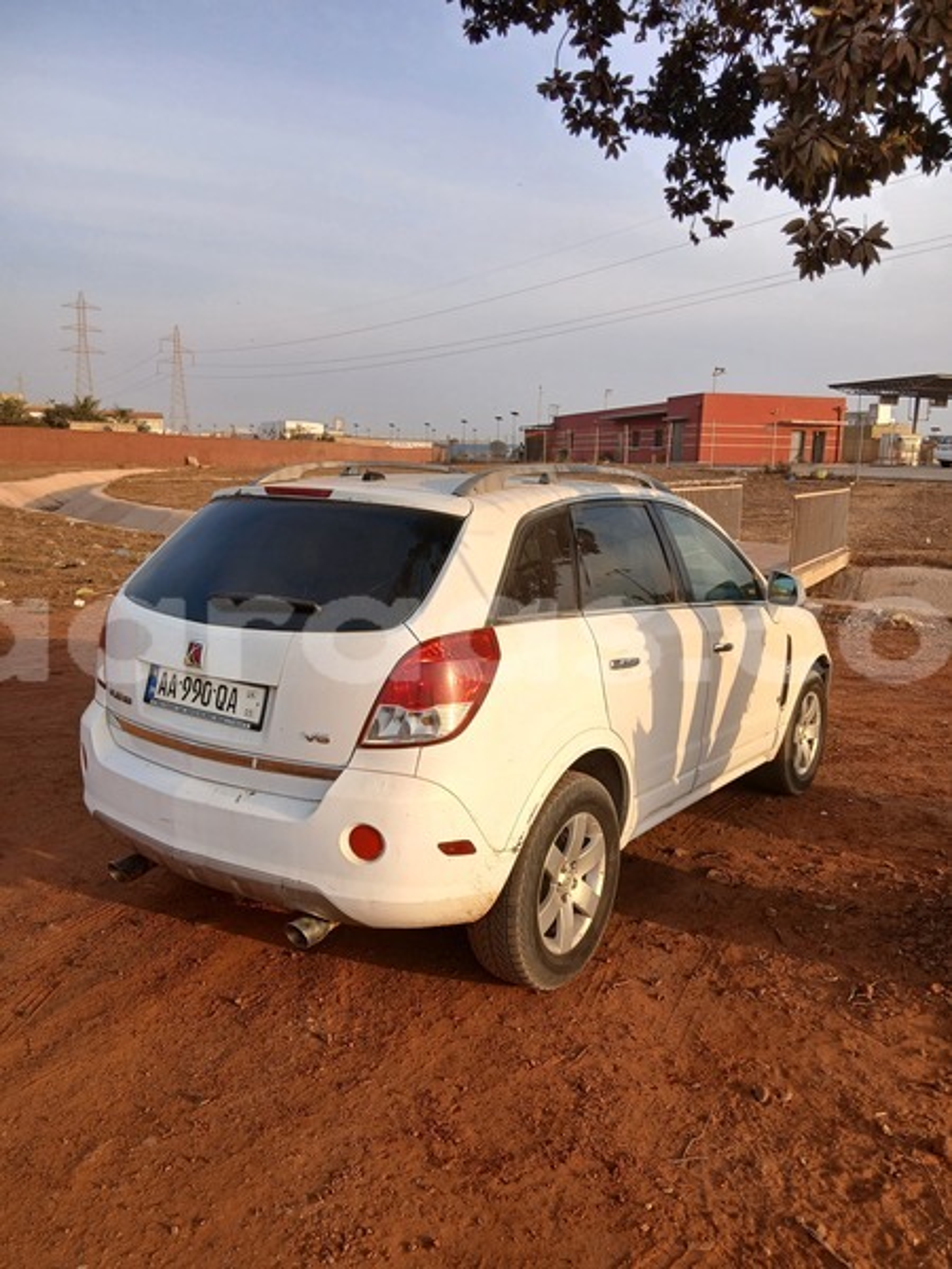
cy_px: 634
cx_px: 476
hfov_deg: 53.1
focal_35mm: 26
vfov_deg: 67.3
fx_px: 953
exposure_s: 1/175
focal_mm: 3.98
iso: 20
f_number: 1.8
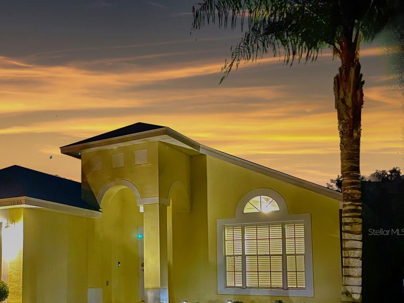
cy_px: 232
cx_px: 74
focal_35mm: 43
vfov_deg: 32.9
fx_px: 502
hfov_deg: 41.7
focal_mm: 4.2
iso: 500
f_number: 1.6
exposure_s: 1/7
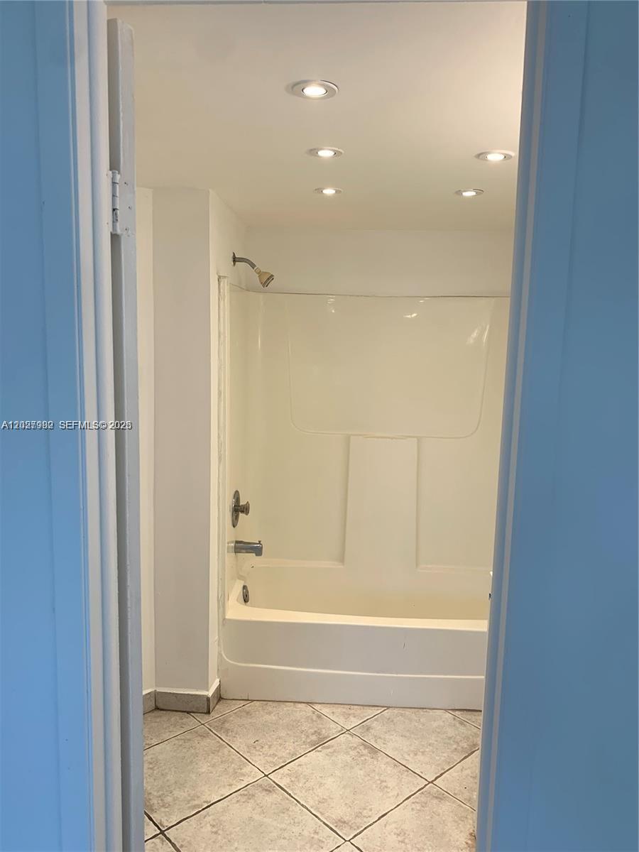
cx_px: 320
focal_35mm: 26
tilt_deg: -6.9
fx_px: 640
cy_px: 426
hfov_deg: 53.1
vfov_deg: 67.3
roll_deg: -1.9
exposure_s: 1/120
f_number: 1.8
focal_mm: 4.25
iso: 25
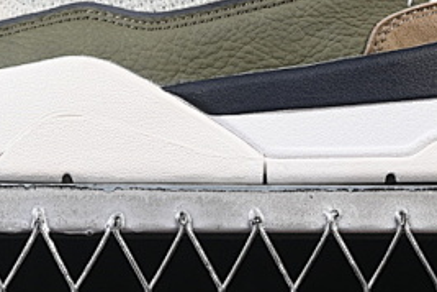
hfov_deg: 9.1
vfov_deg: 6.1
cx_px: 119
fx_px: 2731
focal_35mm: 225
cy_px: -88
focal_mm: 50
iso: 160
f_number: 7.1
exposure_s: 1/80
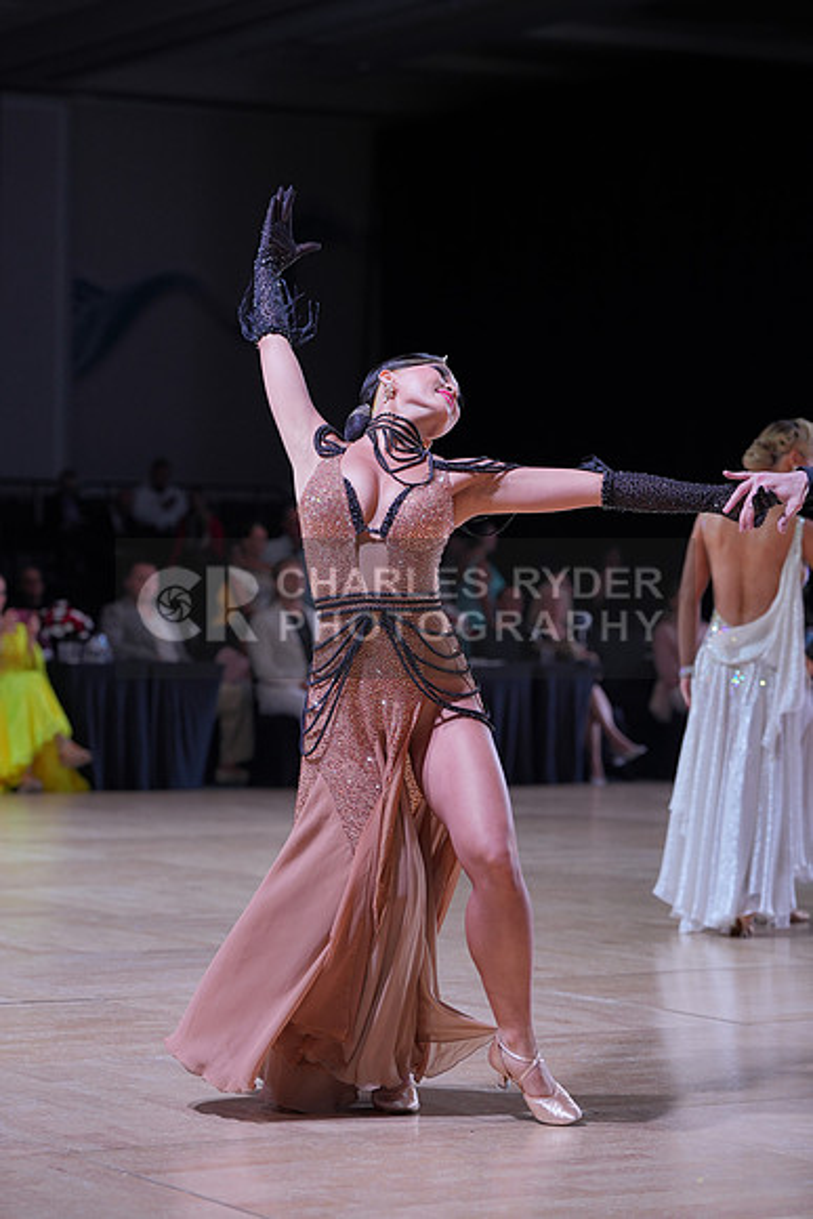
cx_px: 406
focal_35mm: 105
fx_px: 3554
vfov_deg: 19.5
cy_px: 610
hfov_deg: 13.0
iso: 500
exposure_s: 1/400
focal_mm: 105
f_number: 4
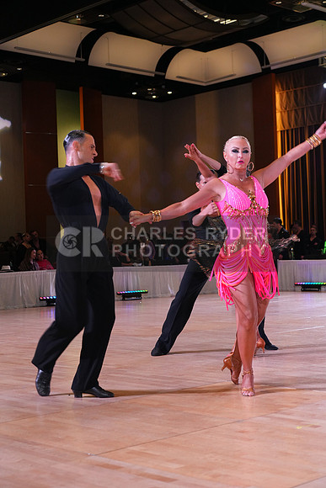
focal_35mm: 58
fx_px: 787
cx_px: 163
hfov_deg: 23.4
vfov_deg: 34.5
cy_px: 244
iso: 2000
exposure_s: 1/250
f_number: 4.5
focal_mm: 58
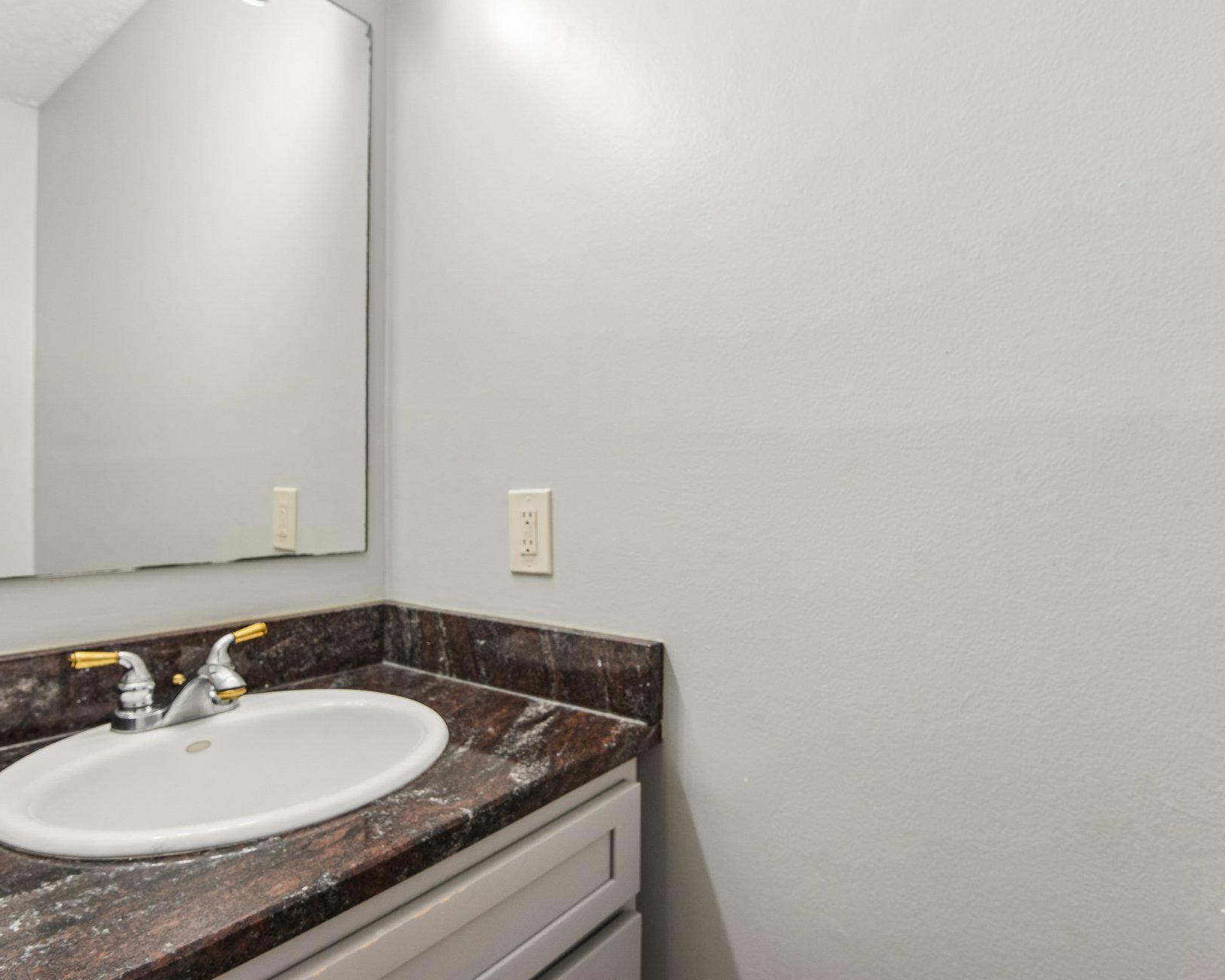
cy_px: 486
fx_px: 725
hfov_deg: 80.2
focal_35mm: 20
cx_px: 553
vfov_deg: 68.1
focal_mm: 17
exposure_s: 1/40
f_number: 8
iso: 400
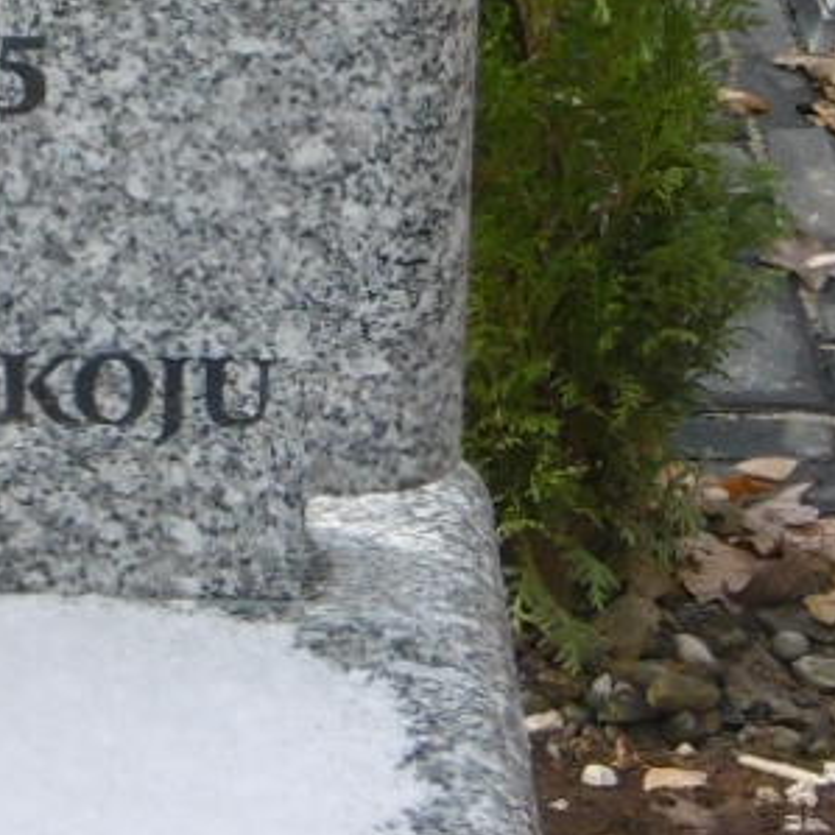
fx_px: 6277
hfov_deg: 7.5
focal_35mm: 230
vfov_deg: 7.5
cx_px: -254
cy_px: -232
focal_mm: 6.8
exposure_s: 1/160
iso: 100
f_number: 3.7
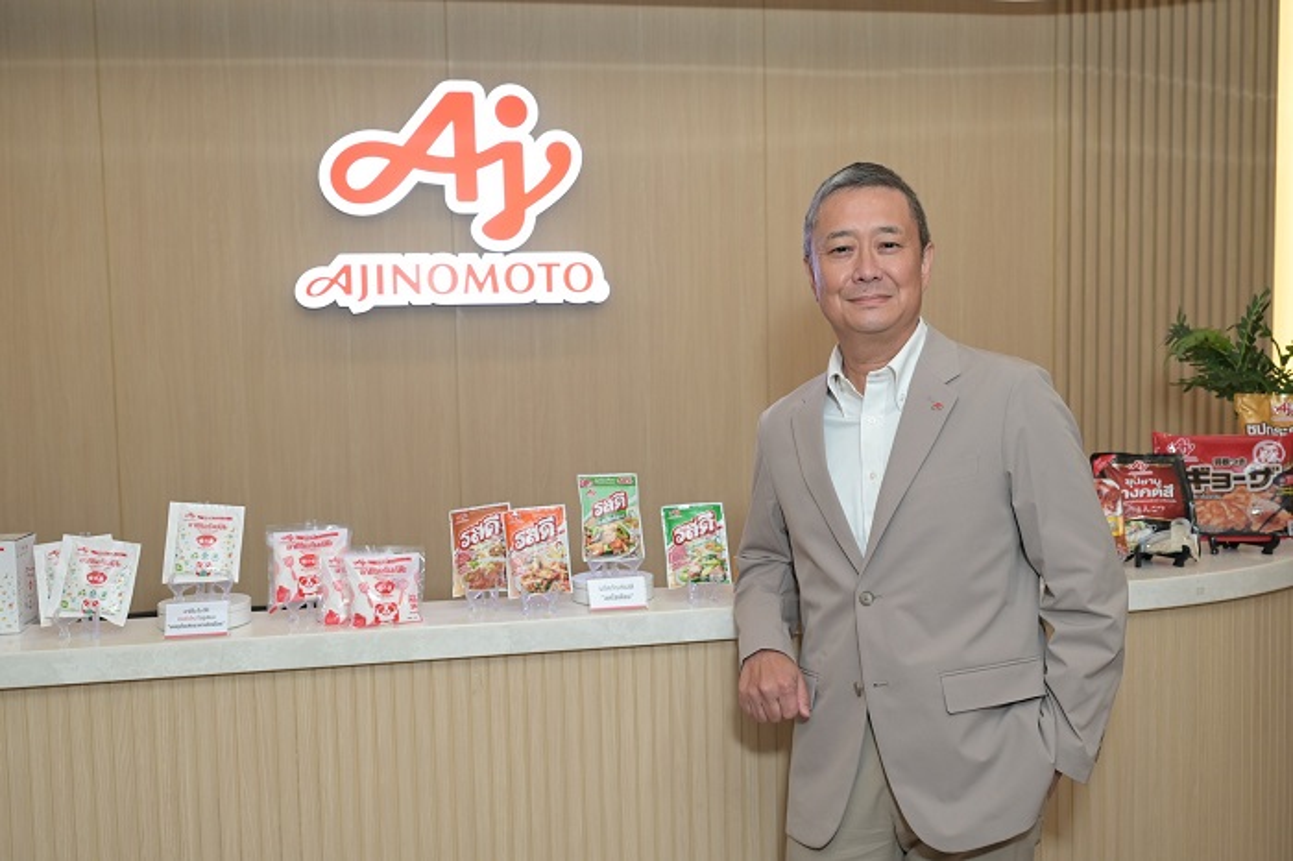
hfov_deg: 55.8
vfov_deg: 38.8
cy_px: 430
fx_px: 1221
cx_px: 646
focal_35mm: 34
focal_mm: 34
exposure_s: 1/160
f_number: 5.6
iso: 1000
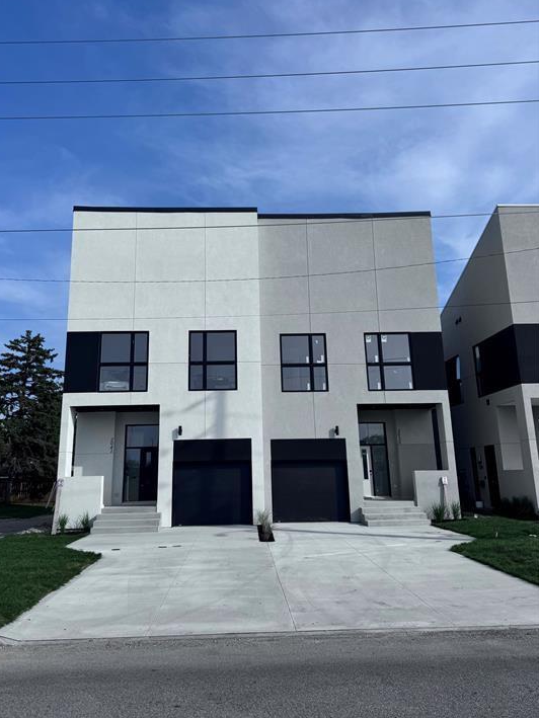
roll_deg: +1.5
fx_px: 540
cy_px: 346
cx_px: 249
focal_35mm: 26
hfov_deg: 53.0
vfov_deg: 67.3
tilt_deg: +13.7
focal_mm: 6.76
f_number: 1.78
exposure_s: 1/7092
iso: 80
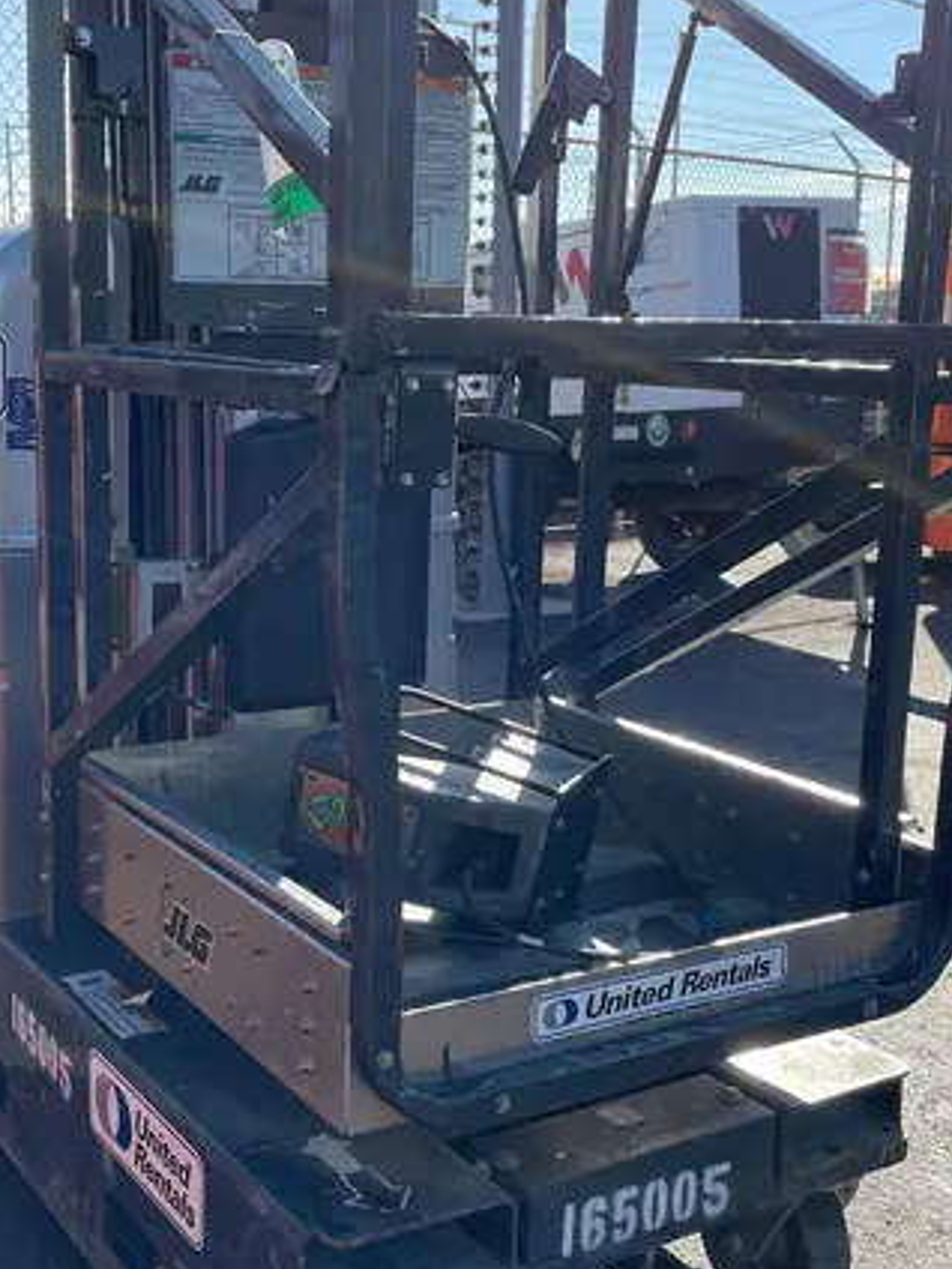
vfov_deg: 42.1
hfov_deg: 32.1
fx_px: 1650
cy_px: 654
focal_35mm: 45
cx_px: 389
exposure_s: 1/2681
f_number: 1.6
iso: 50
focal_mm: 4.2
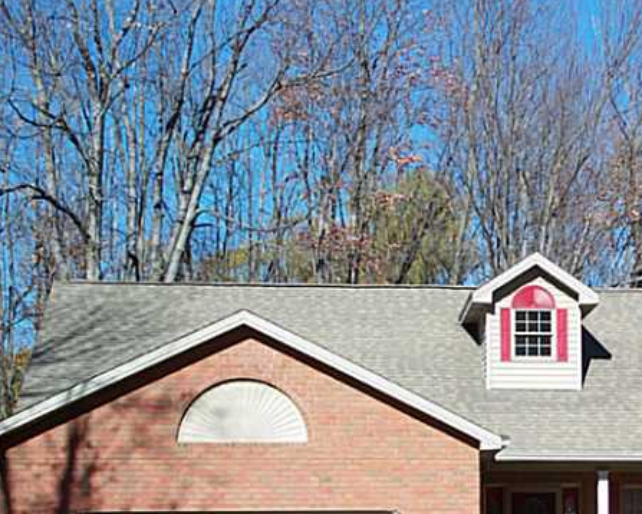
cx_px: 537
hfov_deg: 18.4
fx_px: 1958
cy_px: 418
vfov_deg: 14.9
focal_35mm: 103
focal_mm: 12.6
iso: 64
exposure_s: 1/640
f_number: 3.2
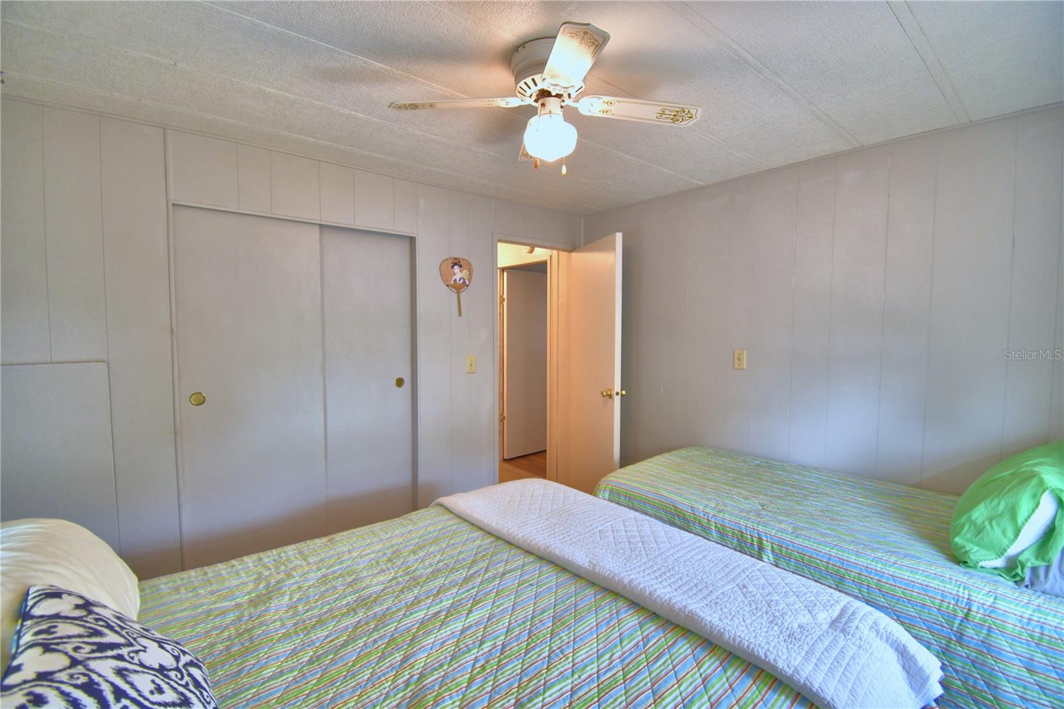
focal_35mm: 15
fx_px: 443
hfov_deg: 100.4
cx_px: 532
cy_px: 354
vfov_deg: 77.3
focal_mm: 10
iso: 400
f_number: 4.5
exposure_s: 1/40
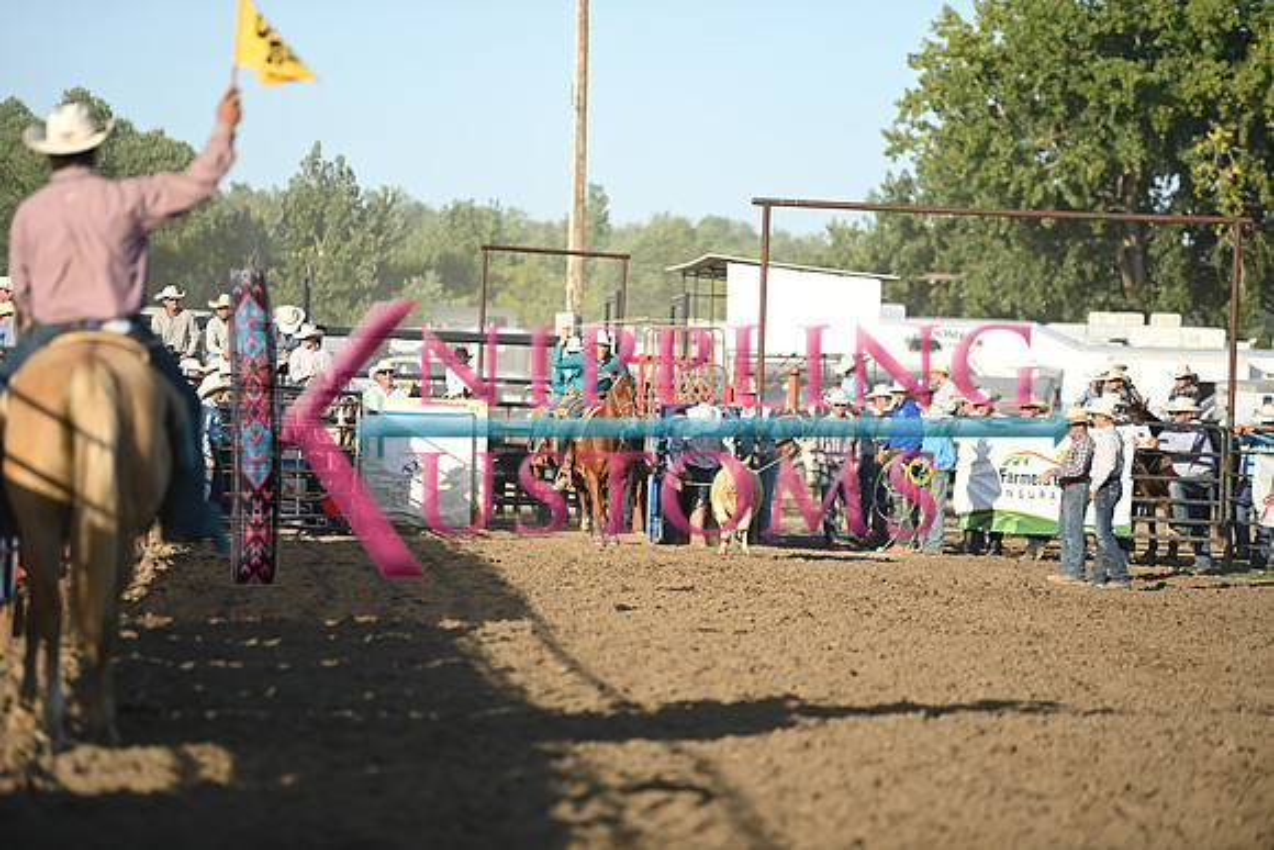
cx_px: 637
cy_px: 425
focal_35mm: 200
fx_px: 7079
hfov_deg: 10.3
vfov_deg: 6.9
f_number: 2.8
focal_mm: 200
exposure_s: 1/500
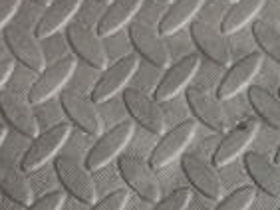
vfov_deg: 8.7
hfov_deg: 10.7
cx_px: 745
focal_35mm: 147
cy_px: 584
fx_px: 1190
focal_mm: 5.4
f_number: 1.8
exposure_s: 1/50
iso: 640
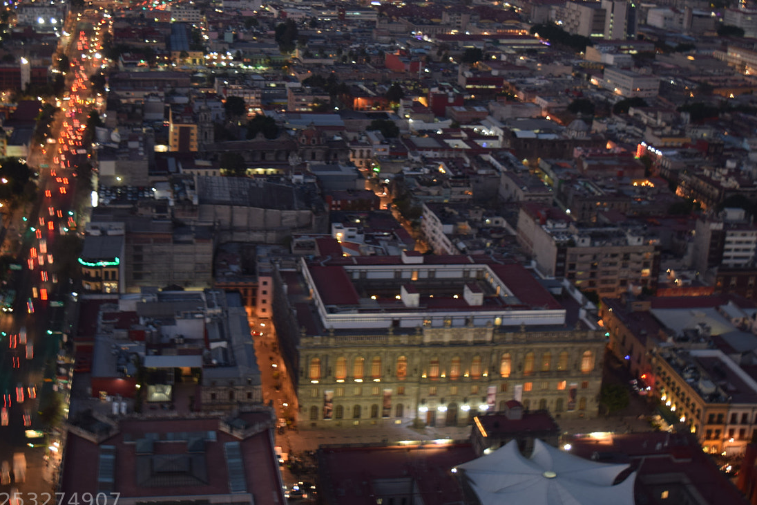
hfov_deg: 36.3
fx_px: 1150
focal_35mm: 55
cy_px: 186
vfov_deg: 24.6
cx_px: 312
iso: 100
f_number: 4
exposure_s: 1/1.6
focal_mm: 25
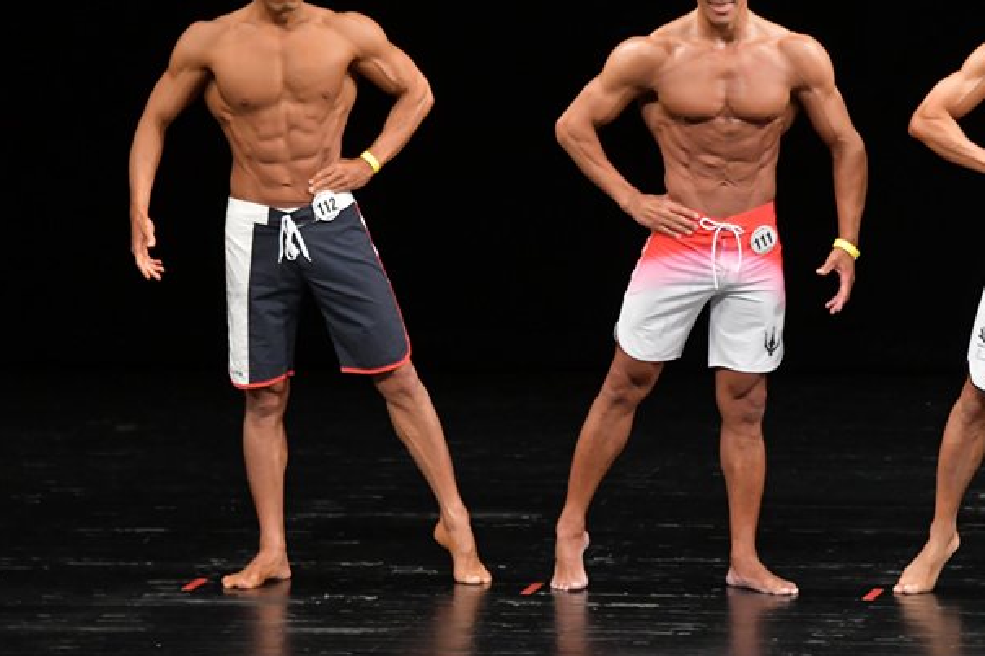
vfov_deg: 4.0
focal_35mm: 346
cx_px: 600
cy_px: 260
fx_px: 9464
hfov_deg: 6.0
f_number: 5.6
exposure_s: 1/400
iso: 3200
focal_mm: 180
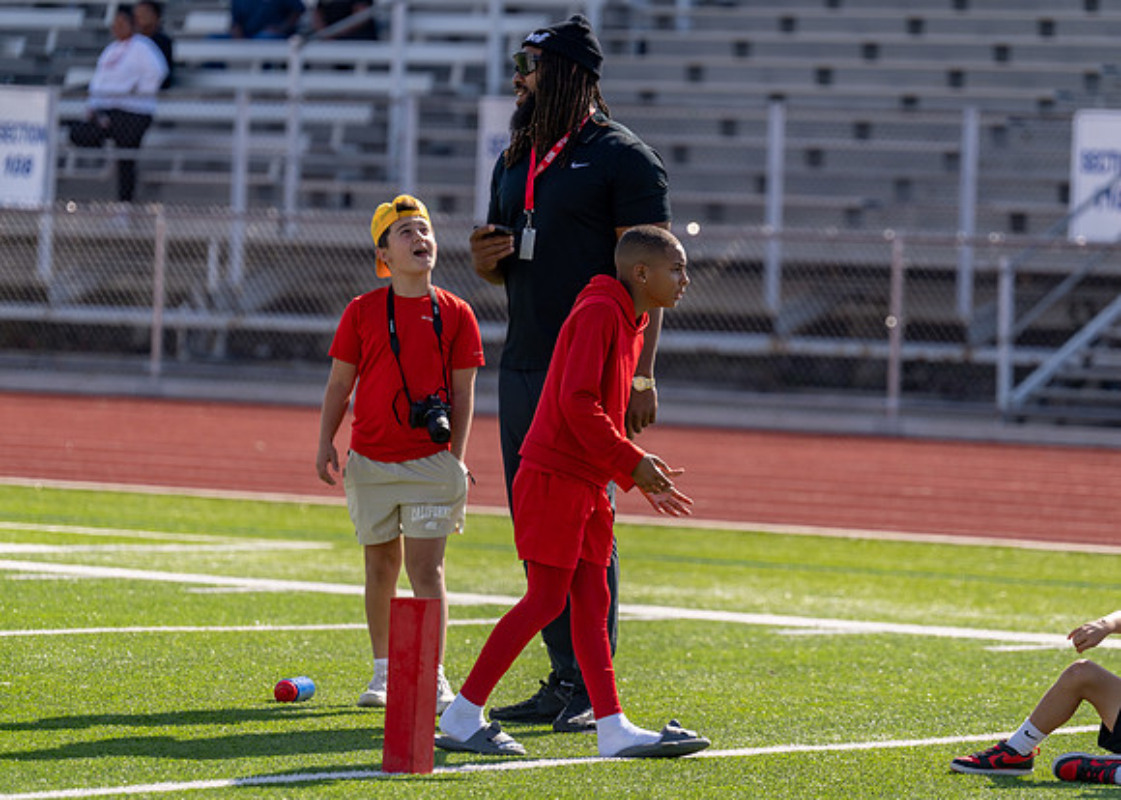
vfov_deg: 6.2
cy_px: 400
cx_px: 560
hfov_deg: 8.7
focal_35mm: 231
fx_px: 7338
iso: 160
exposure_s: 1/2000
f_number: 4
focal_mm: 220
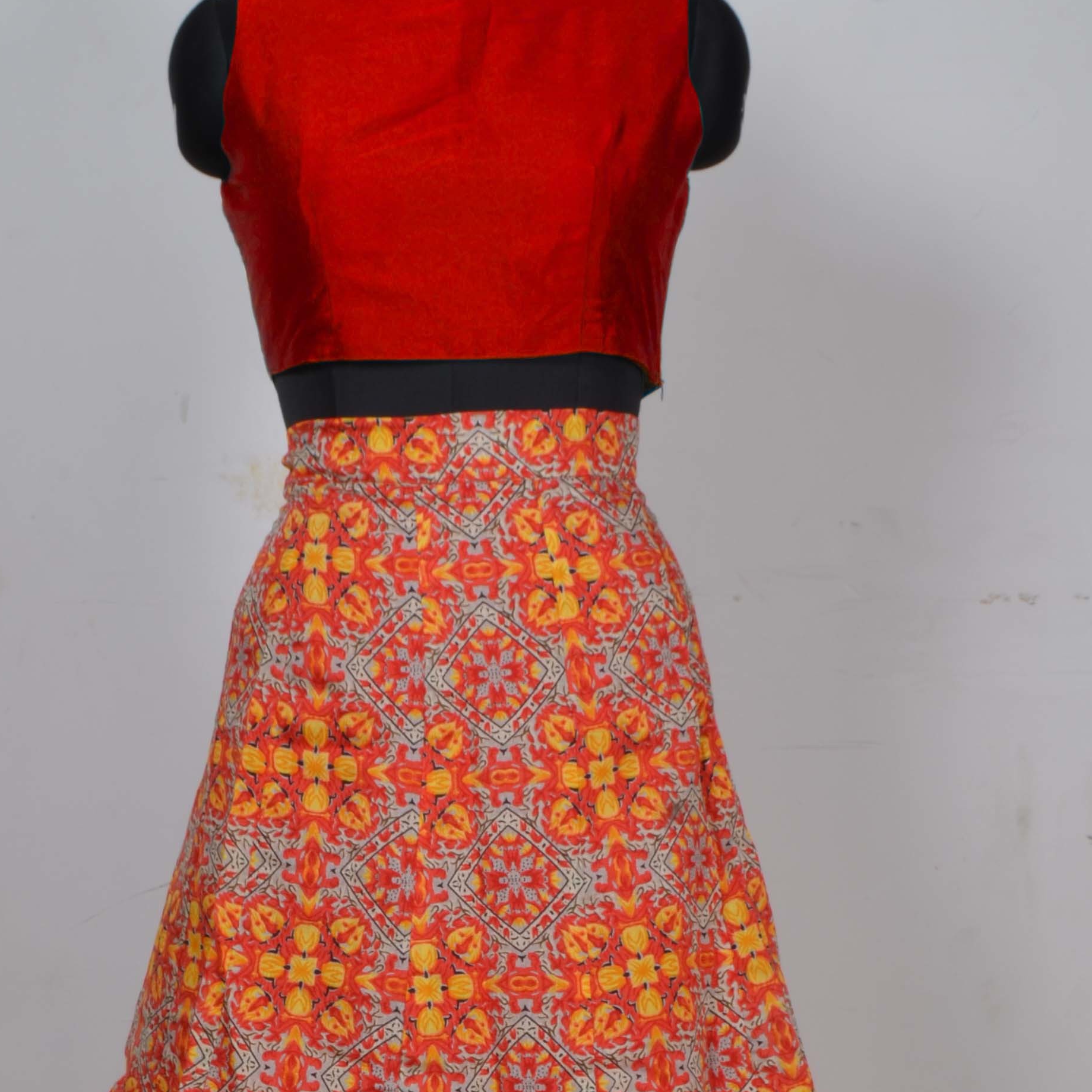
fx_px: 2677
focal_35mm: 75
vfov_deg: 22.8
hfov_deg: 23.1
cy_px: 833
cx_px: 515
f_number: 11
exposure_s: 1/160
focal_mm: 22
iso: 100
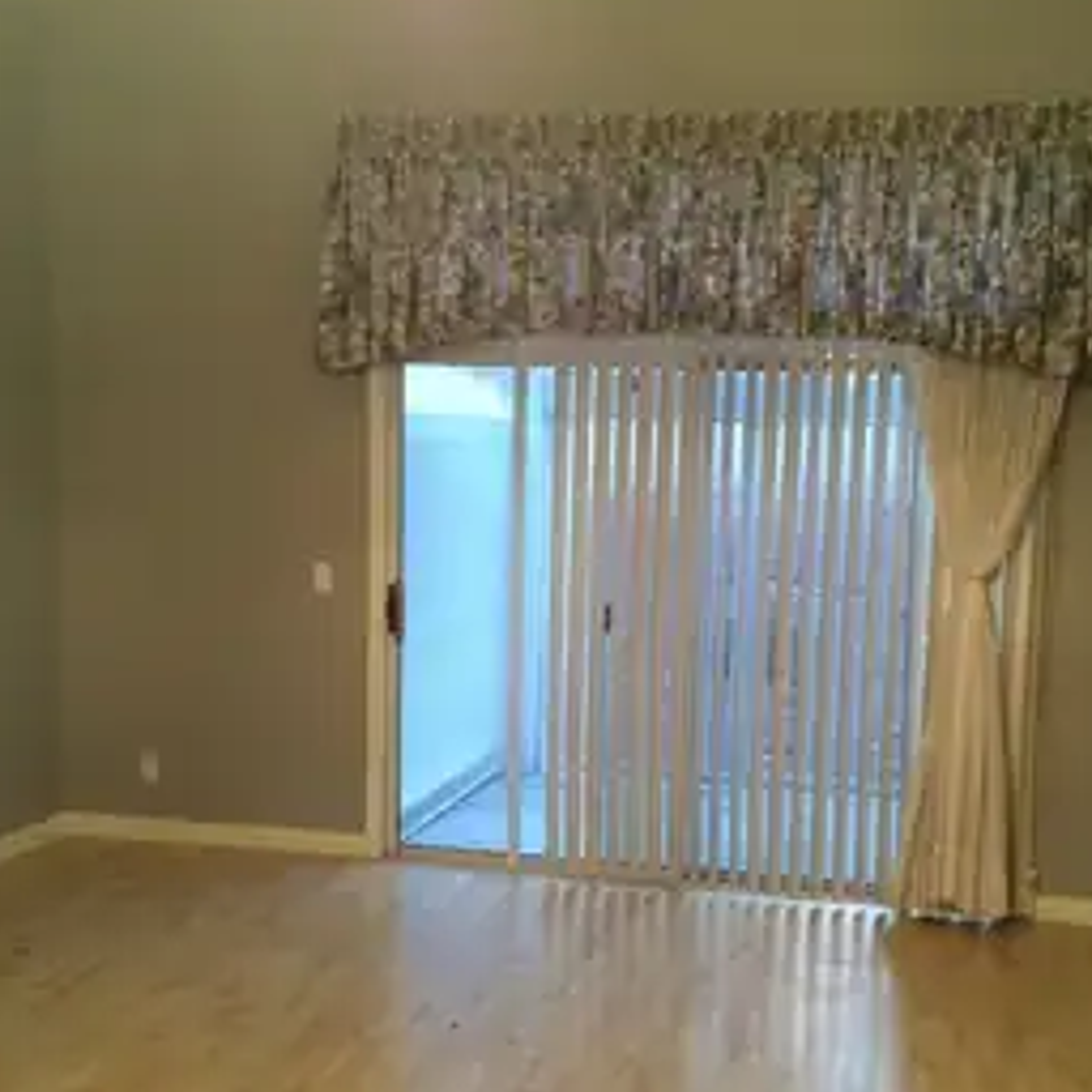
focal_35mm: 40
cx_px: 619
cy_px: 636
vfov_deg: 41.7
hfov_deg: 41.8
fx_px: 1428
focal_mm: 4.15
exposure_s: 1/30
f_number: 2.2
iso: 200
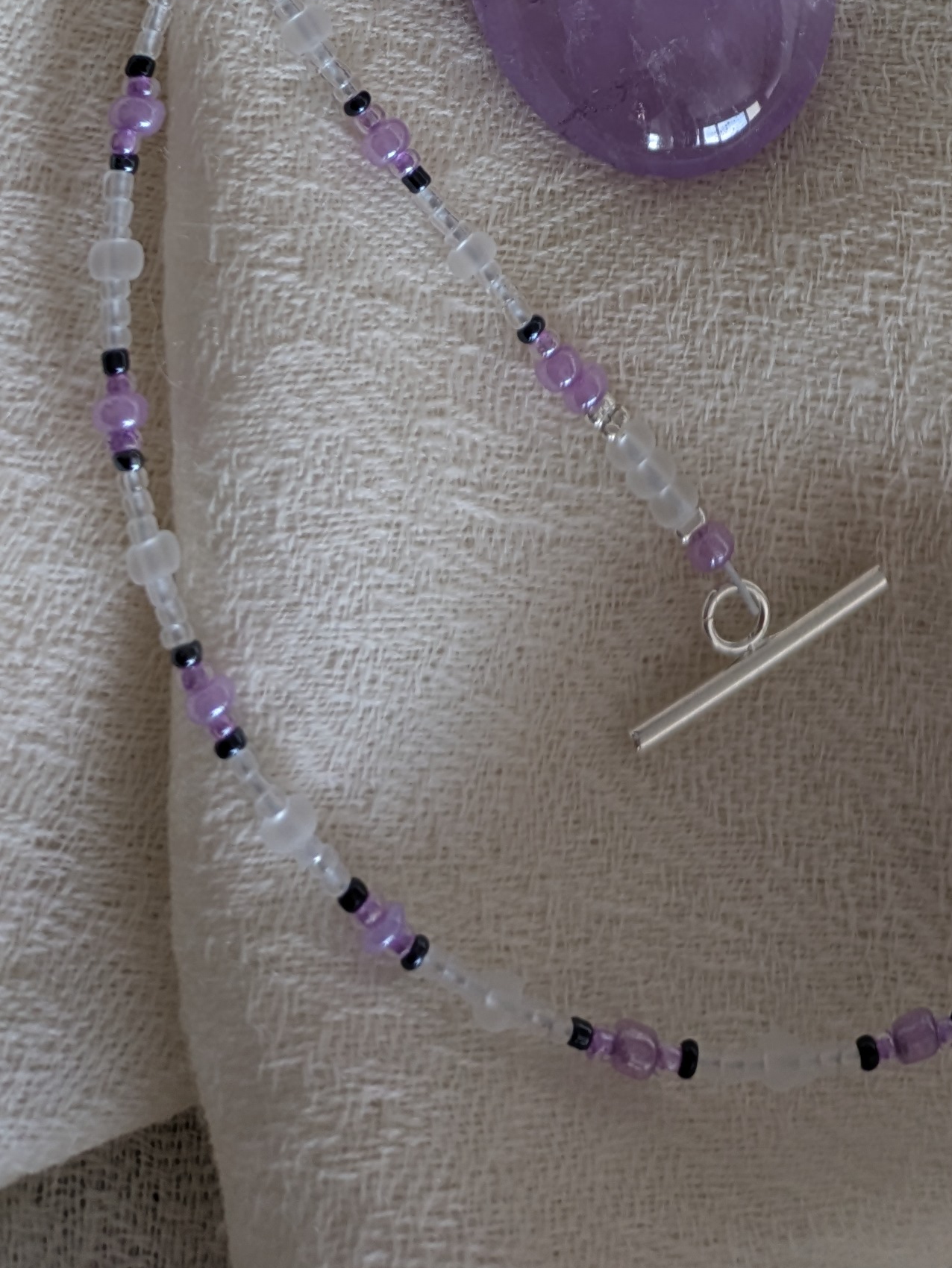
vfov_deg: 24.4
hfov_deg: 21.5
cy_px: -442
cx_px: 686
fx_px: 2492
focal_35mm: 68
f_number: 1.89
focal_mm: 5.43
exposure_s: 1/33.3
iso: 57
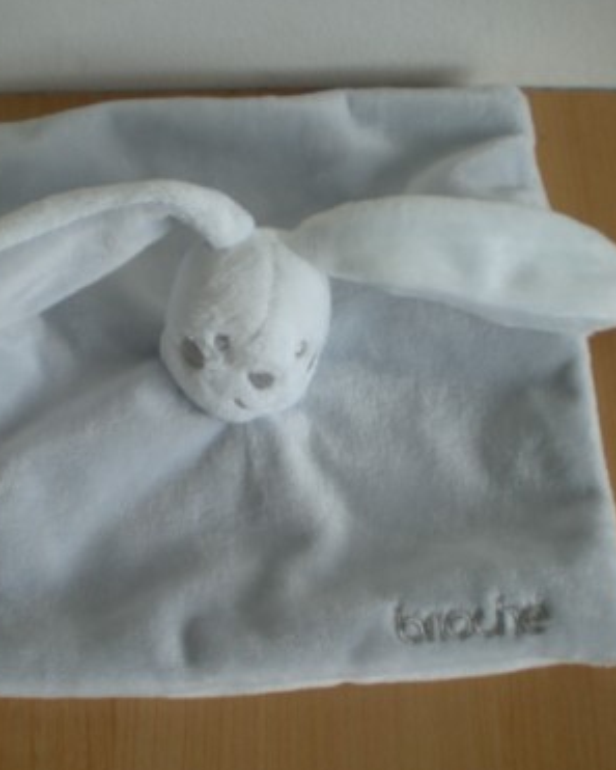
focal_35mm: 52
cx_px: 241
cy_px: 444
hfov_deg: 29.1
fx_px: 1185
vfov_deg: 35.9
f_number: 3.1
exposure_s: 1/13.8
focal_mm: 6.3
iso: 200
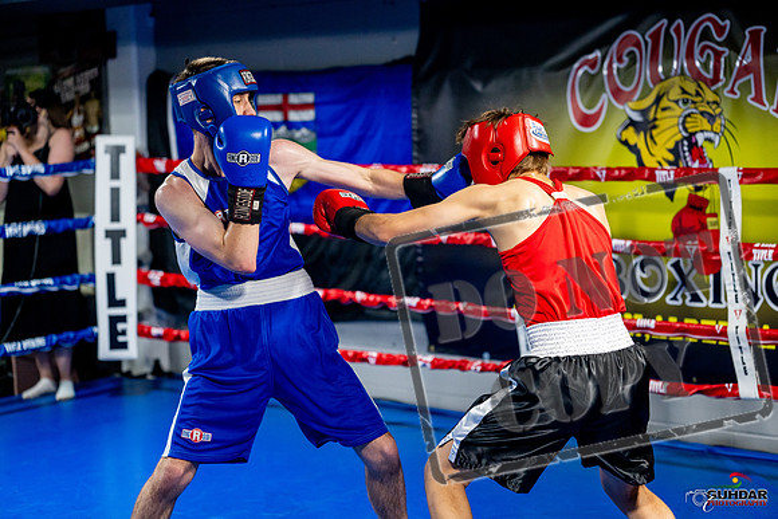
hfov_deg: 31.0
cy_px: 260
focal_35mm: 65
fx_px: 1405
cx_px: 389
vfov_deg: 20.9
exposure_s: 1/1000
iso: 4000
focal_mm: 65
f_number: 2
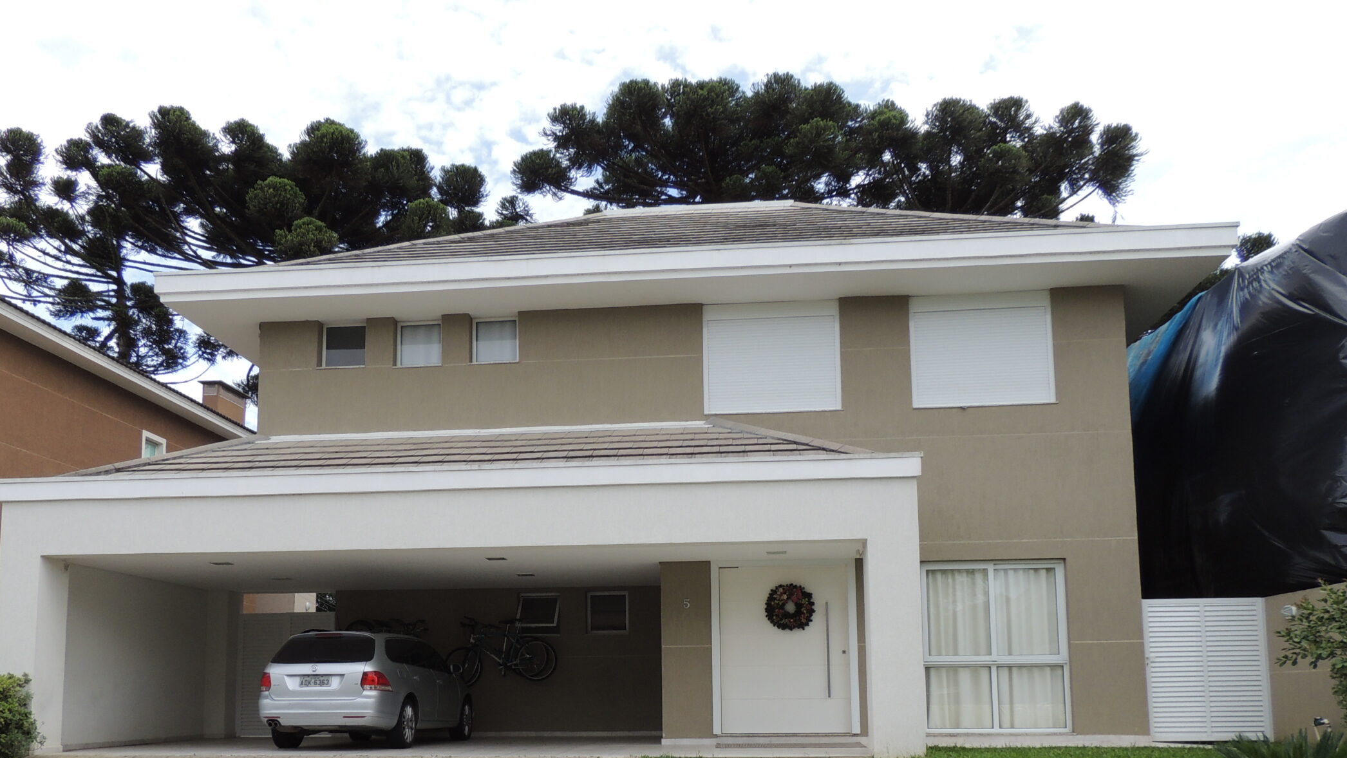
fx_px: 1143
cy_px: 556
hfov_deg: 60.9
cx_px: 608
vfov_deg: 36.0
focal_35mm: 32
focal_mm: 4.3
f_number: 3
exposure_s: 1/800
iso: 100
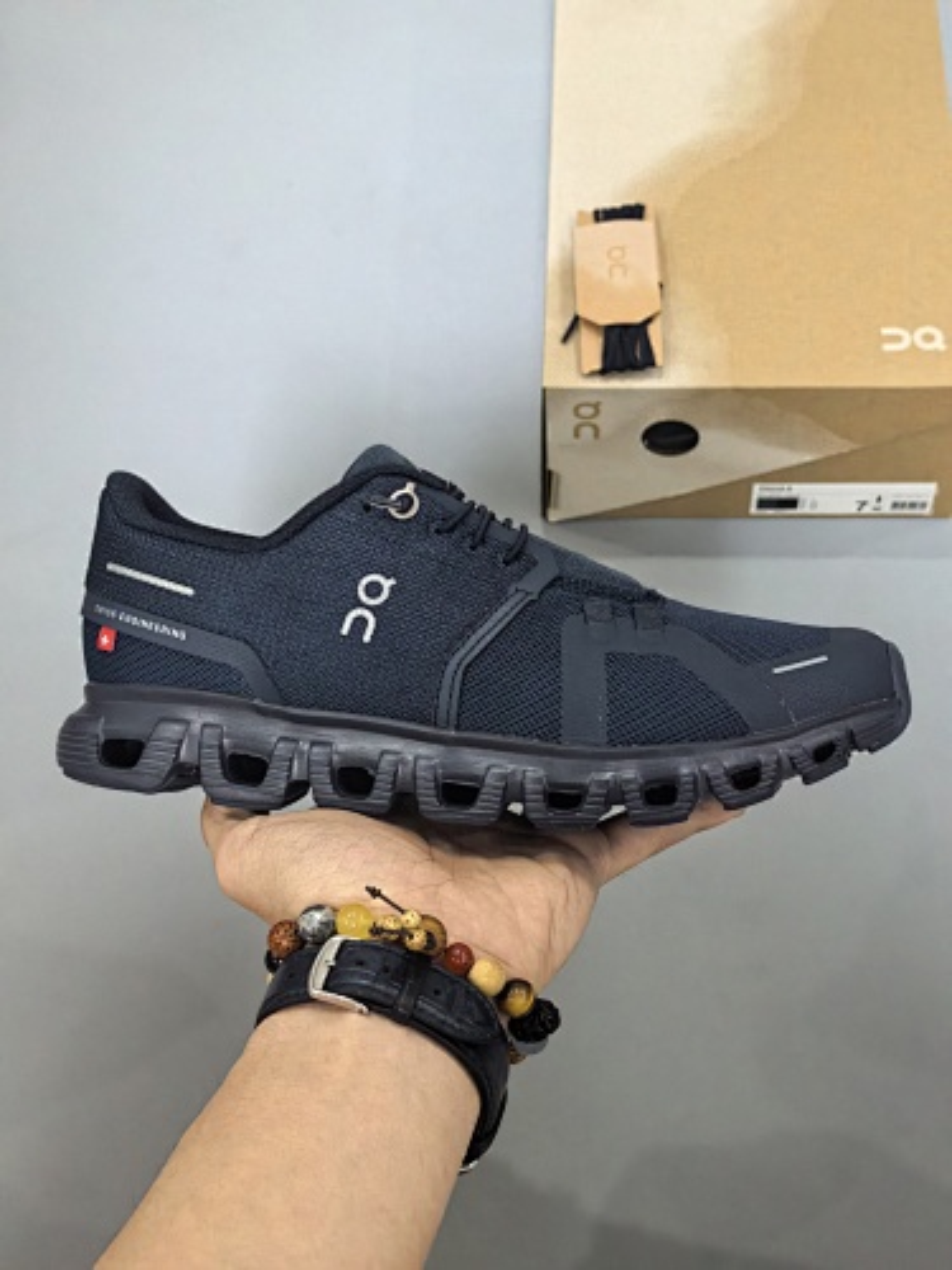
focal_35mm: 48
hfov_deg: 30.3
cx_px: 476
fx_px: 1760
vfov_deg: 39.7
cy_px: 635
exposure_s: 1/167
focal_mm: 5.75
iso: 1250
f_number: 2
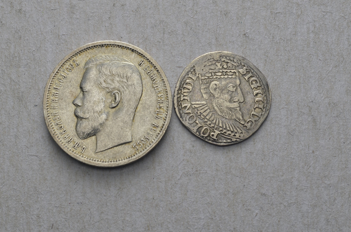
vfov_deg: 14.7
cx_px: 166
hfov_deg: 22.0
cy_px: 107
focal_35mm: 93
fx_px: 901
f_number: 14
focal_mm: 55
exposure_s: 1/250
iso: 400
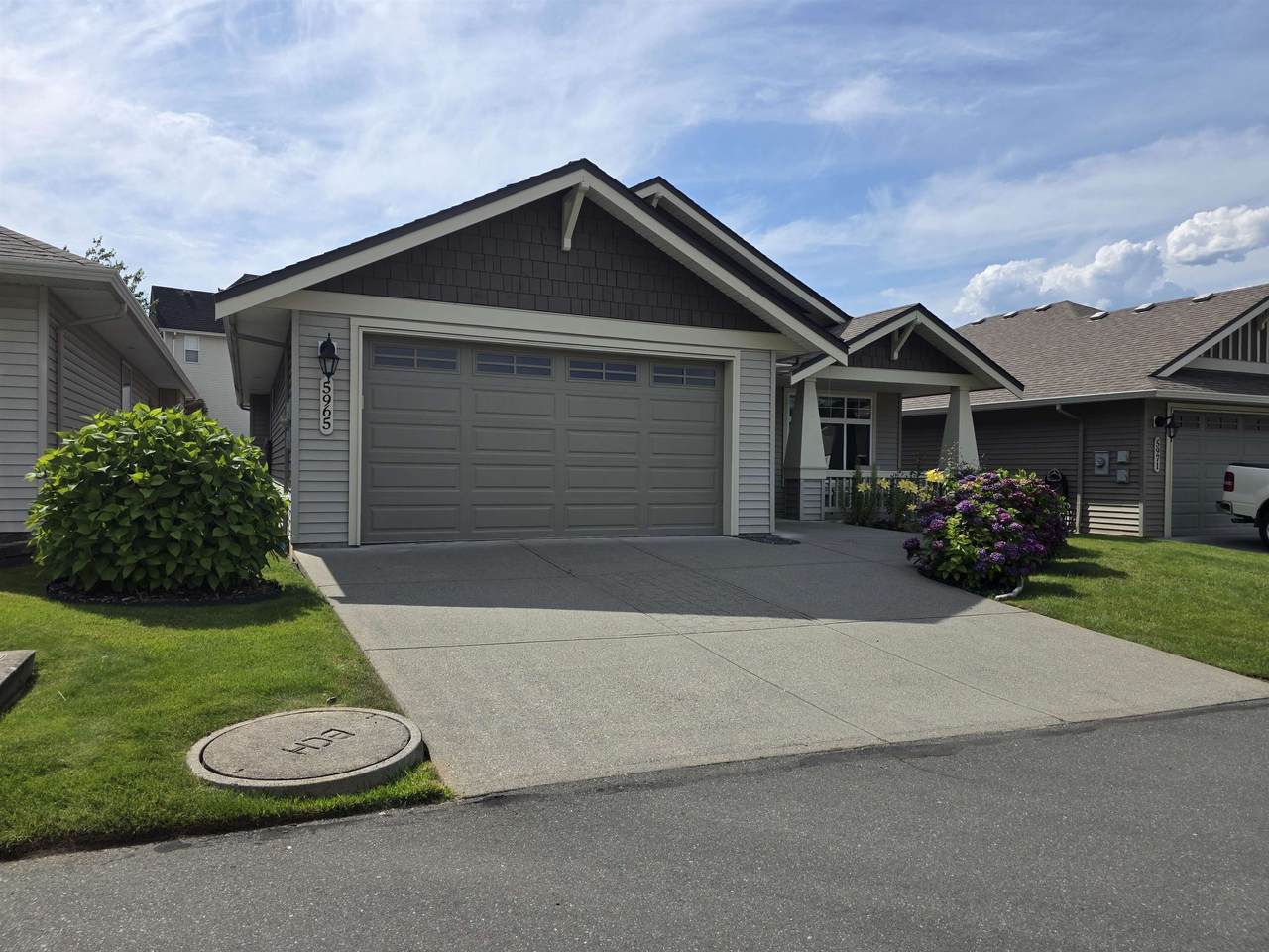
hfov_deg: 73.9
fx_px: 843
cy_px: 476
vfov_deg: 58.9
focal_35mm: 23
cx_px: 634
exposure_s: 1/7944
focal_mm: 6.3
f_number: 1.7
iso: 80
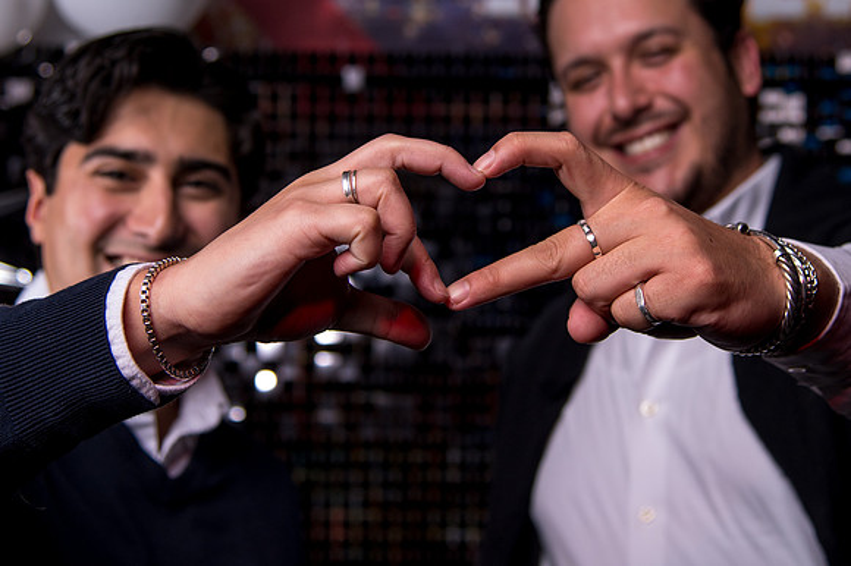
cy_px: 166
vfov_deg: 17.8
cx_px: 436
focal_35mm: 76
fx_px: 1803
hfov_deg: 26.6
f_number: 4
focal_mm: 46
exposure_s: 1/200
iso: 500
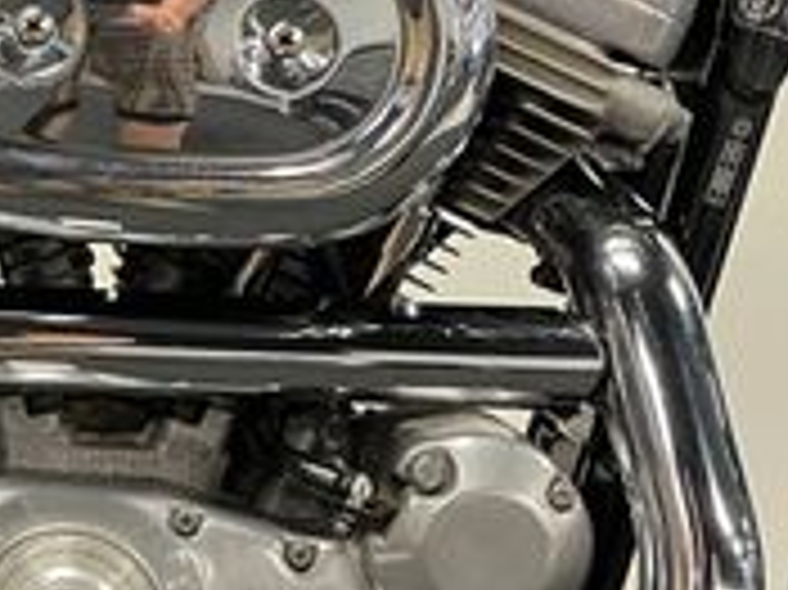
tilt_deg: -12.1
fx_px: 2161
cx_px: -189
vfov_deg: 15.5
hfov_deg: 19.3
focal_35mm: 95
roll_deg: -4.3
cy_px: 198
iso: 250
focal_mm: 5.1
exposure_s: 1/50
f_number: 1.6
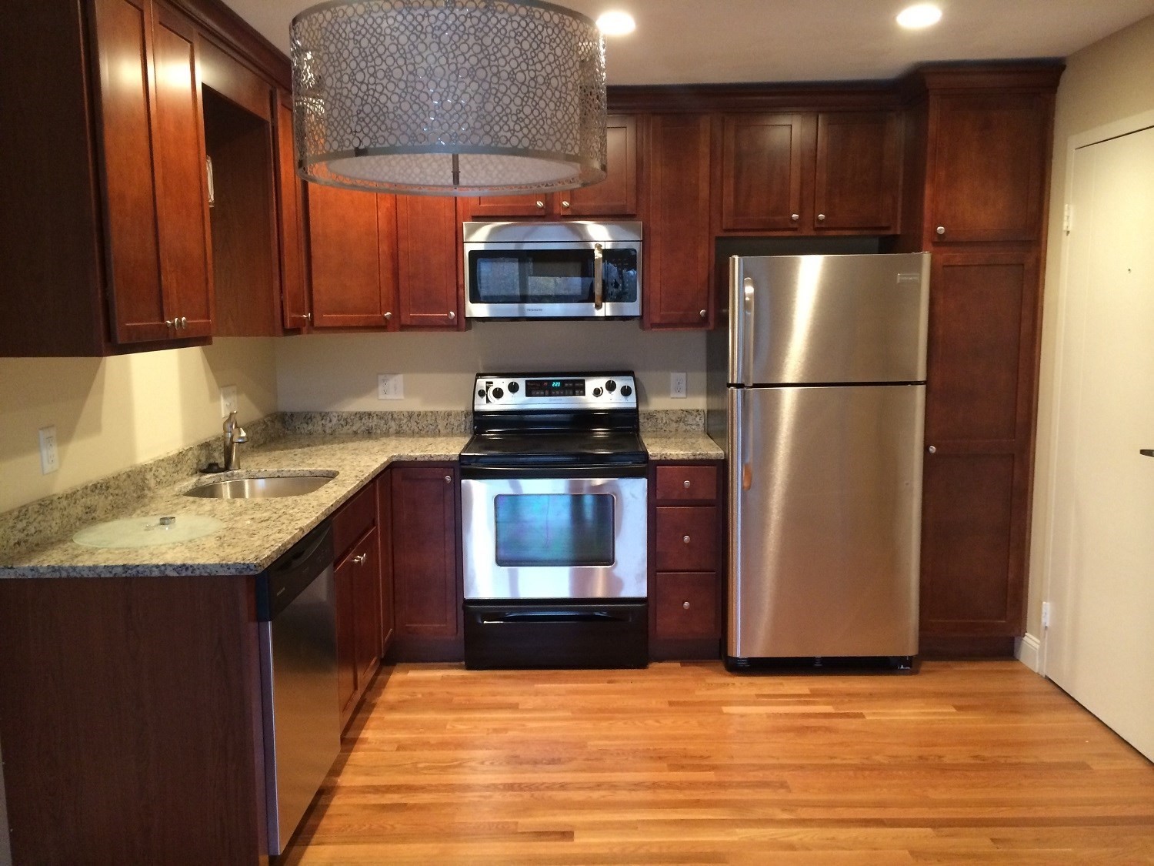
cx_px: 577
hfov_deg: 60.0
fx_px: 1000
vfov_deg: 46.8
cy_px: 433
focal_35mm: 30
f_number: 2.2
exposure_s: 1/30
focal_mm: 4.12
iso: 250
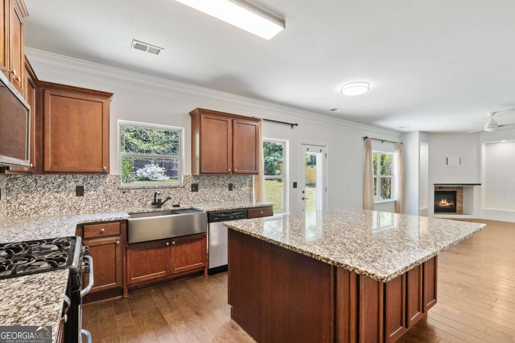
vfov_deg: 72.1
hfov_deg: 95.0
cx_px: 258
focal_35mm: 16
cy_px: 172
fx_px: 236
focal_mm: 11
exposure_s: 1/5
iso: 400
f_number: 8
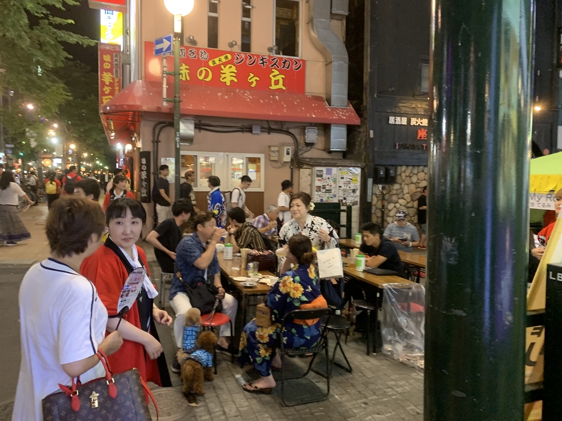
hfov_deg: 67.3
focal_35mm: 26
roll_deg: +0.0
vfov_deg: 53.1
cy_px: 210
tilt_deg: -2.6
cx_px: 281
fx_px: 422
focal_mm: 4.25
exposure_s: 1/50
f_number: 1.8
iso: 250
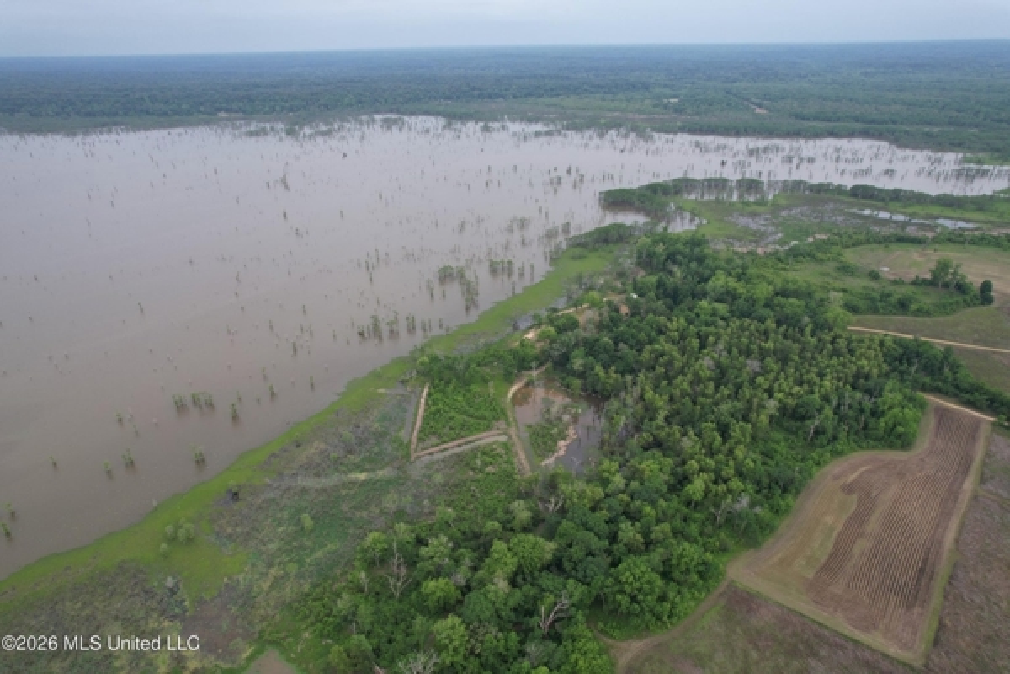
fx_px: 617
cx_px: 505
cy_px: 337
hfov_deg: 78.6
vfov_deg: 57.2
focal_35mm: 22
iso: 100
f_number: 2.8
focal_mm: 8.38
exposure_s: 1/400
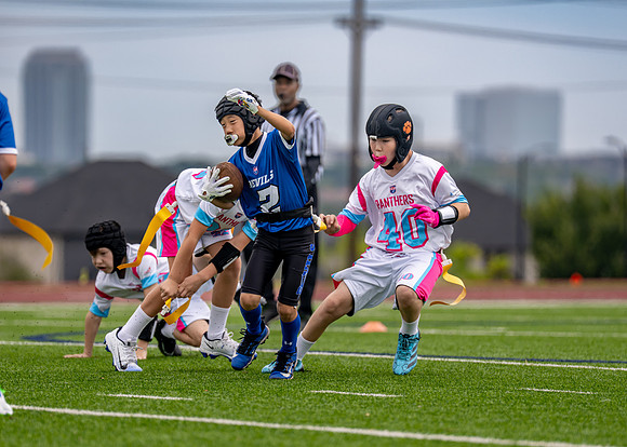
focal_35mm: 315
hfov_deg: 6.4
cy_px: 258
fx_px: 5609
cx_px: 272
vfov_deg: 4.6
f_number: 2.8
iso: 100
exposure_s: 1/2000
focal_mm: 200
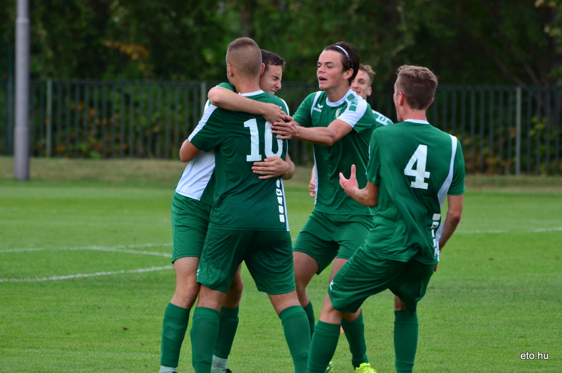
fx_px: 5609
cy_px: 186
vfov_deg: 3.8
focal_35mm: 360
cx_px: 281
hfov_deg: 5.7
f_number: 6.3
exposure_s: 1/800
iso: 800
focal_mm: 240
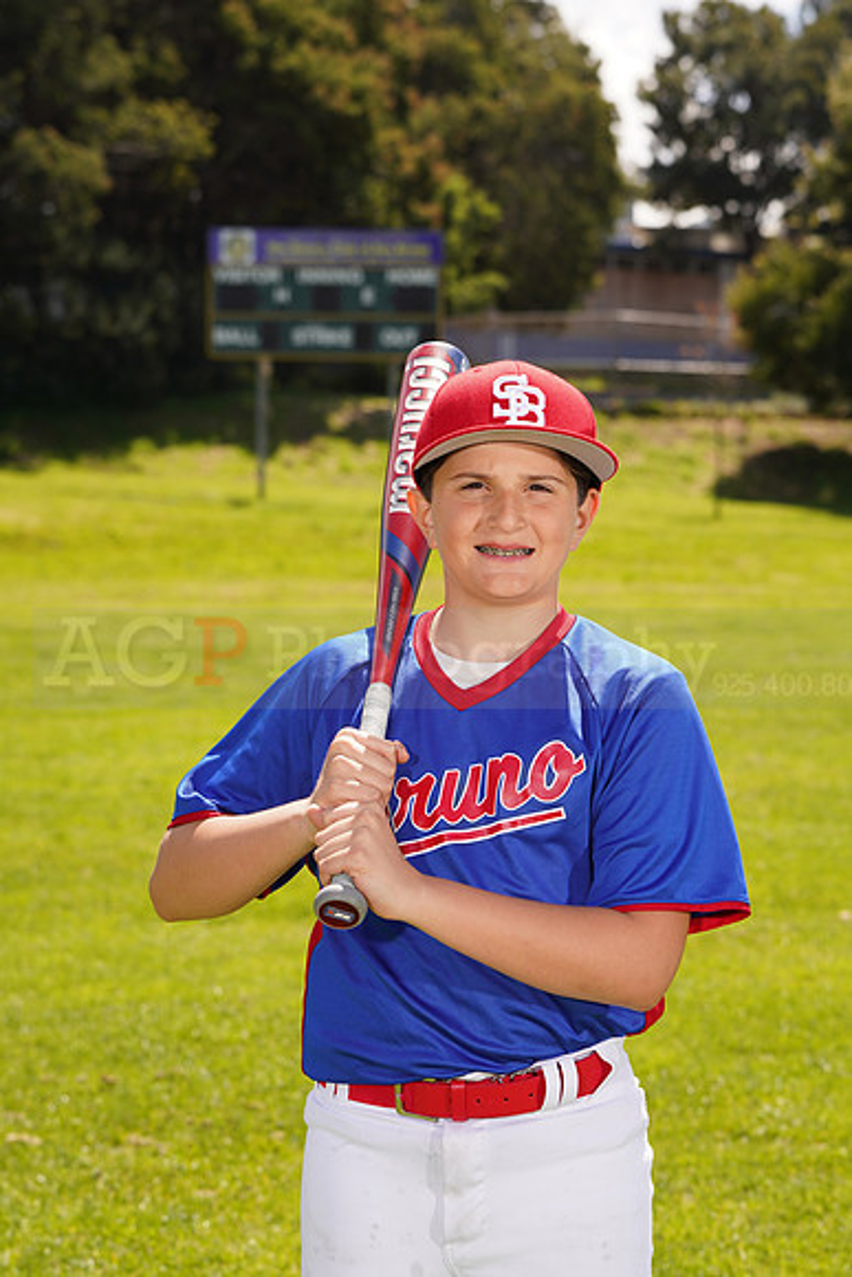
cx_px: 426
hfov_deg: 13.7
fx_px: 3548
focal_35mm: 100
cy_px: 638
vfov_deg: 20.4
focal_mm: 100
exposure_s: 1/160
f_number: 9
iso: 100
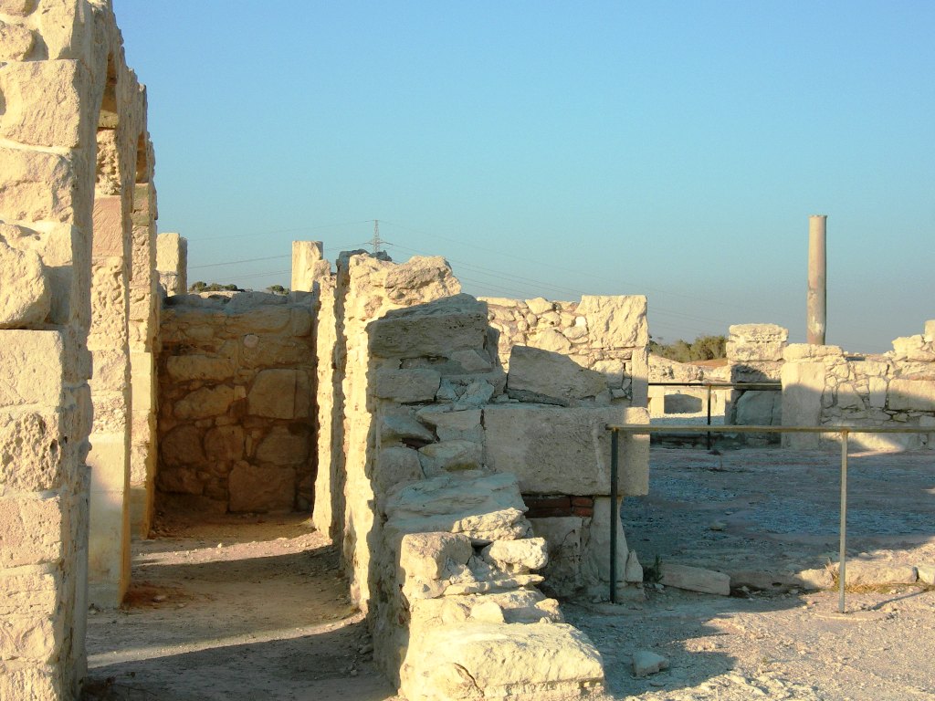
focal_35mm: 72
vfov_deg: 20.4
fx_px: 1945
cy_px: 350
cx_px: 468
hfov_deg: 27.0
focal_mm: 14.9
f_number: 6.3
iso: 50
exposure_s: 1/230
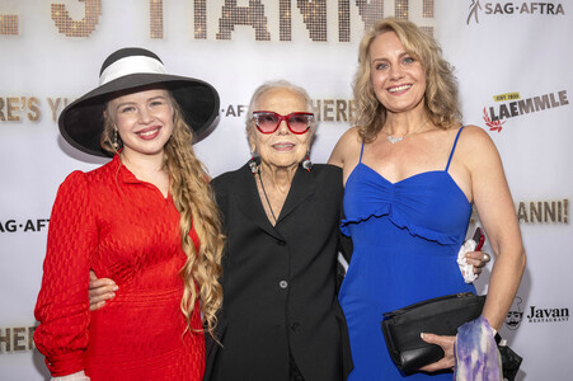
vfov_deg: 38.3
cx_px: 286
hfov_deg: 55.1
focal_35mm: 34
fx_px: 549
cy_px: 190
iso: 640
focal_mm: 34.5
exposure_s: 1/200
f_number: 6.3
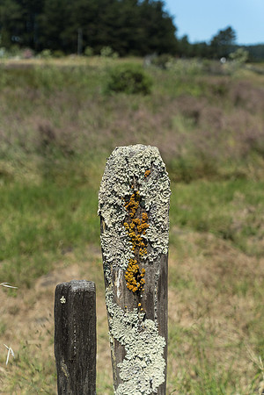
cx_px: 132
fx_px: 308
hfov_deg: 46.4
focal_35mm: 28
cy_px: 198
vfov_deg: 65.5
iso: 400
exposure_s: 1/3200
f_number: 3.5
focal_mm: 28
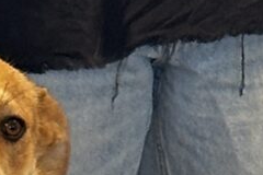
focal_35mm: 532
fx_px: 3886
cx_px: 39
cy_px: -347
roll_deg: -0.8
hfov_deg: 3.9
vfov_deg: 2.6
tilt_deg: -5.4
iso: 100
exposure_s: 1/100
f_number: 1.78
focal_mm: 6.86
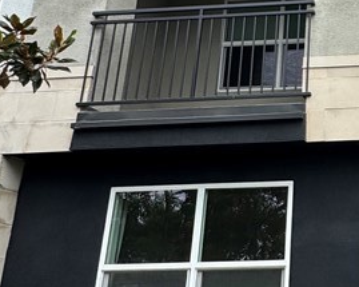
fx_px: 552
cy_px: 89
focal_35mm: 52
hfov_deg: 31.2
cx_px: 414
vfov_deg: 28.9
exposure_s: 1/1395
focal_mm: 2.22
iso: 50
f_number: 2.2
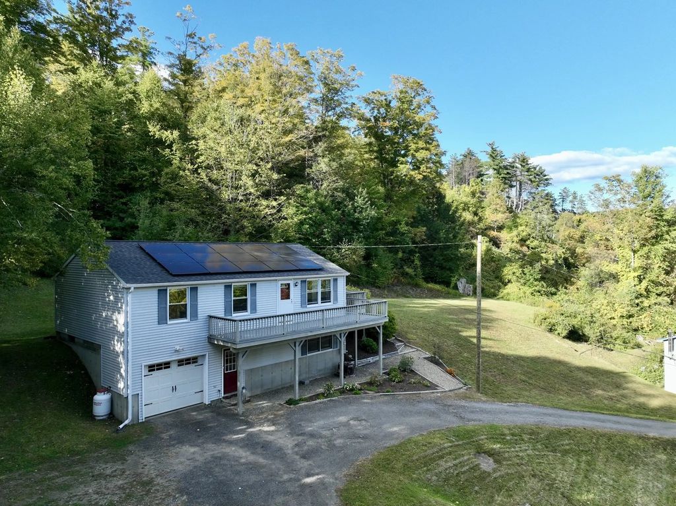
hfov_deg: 71.6
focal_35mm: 24
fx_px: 468
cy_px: 253
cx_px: 338
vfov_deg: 56.8
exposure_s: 1/1000
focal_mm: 12.29
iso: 230
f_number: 2.8
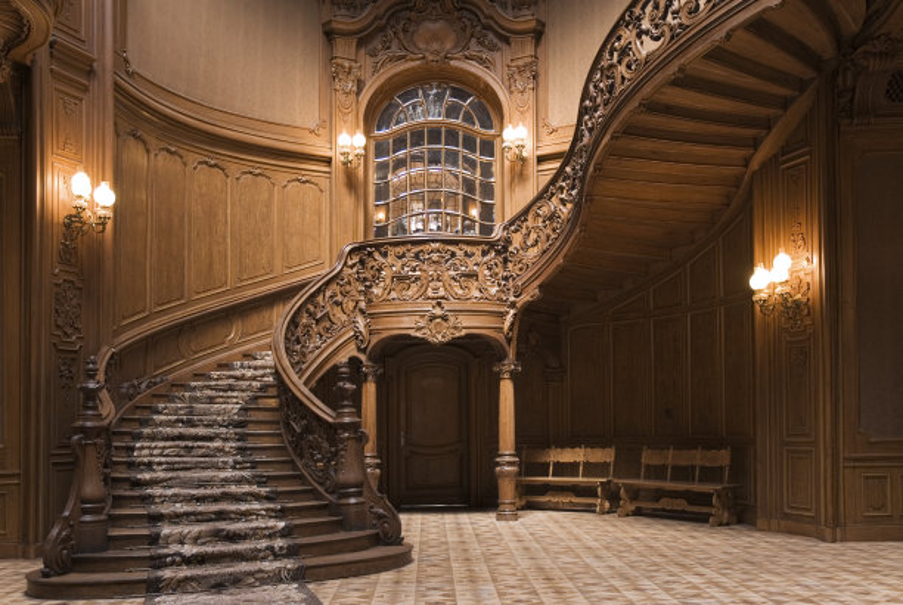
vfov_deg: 35.6
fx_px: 942
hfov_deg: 51.2
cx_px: 452
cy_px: 302
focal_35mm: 38
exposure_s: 1/5
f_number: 4.5
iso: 100
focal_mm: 25
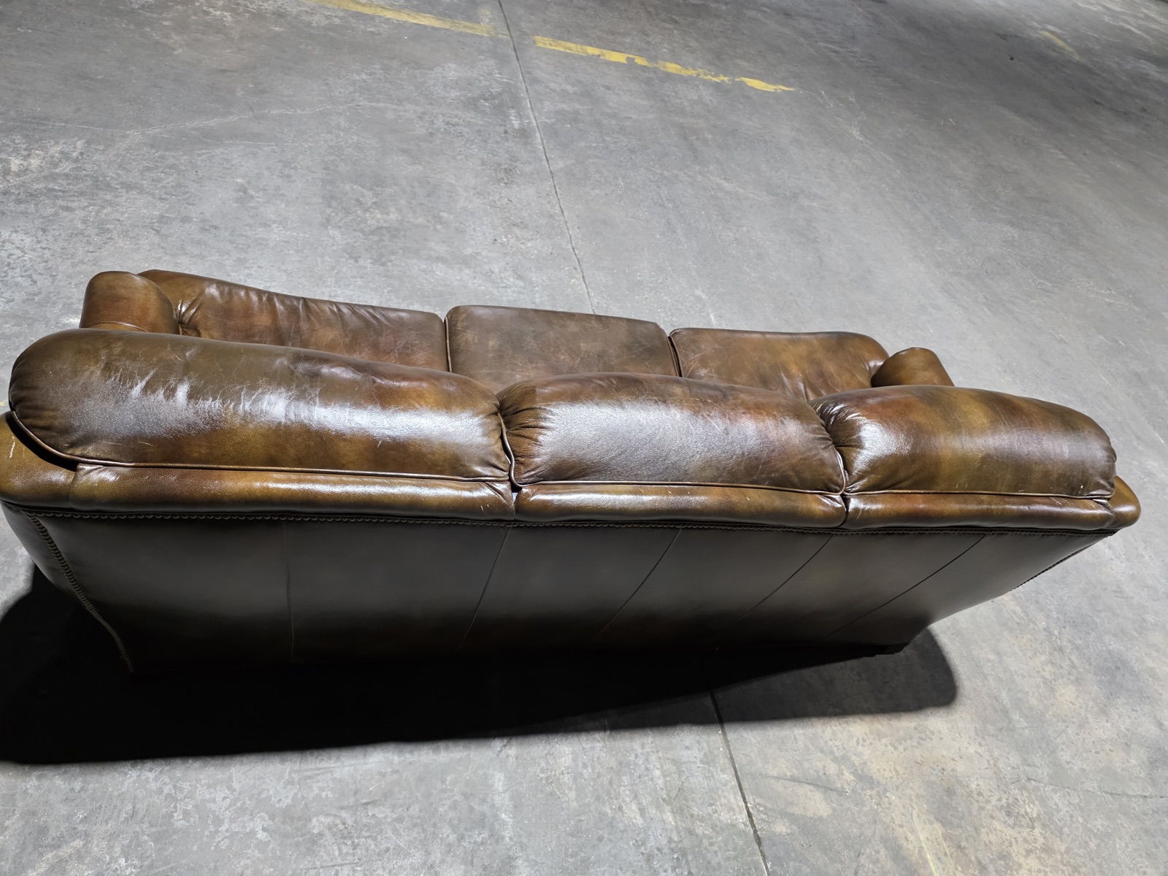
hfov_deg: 73.9
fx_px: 776
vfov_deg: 58.9
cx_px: 584
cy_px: 438
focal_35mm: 23
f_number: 1.7
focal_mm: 6.3
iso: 1000
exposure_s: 1/120
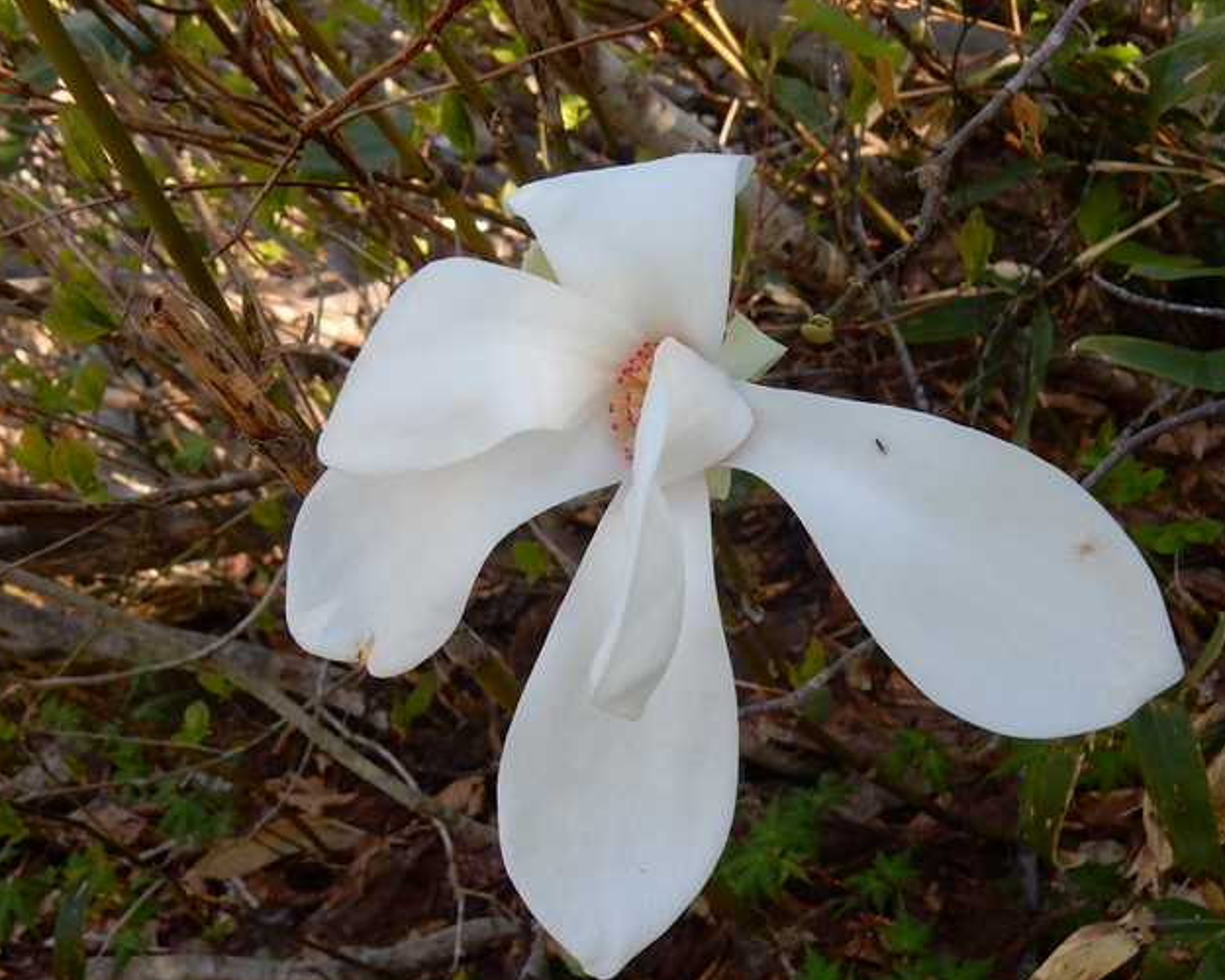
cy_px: 494
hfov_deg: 41.0
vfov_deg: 33.4
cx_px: 735
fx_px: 1631
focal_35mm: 45
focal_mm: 6.4
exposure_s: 1/125
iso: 125
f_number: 4
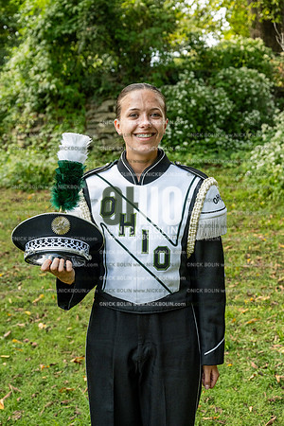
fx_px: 627
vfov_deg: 37.5
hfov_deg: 25.5
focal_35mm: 53
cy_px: 213
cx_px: 142
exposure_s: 1/800
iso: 1250
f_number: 5.6
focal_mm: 53
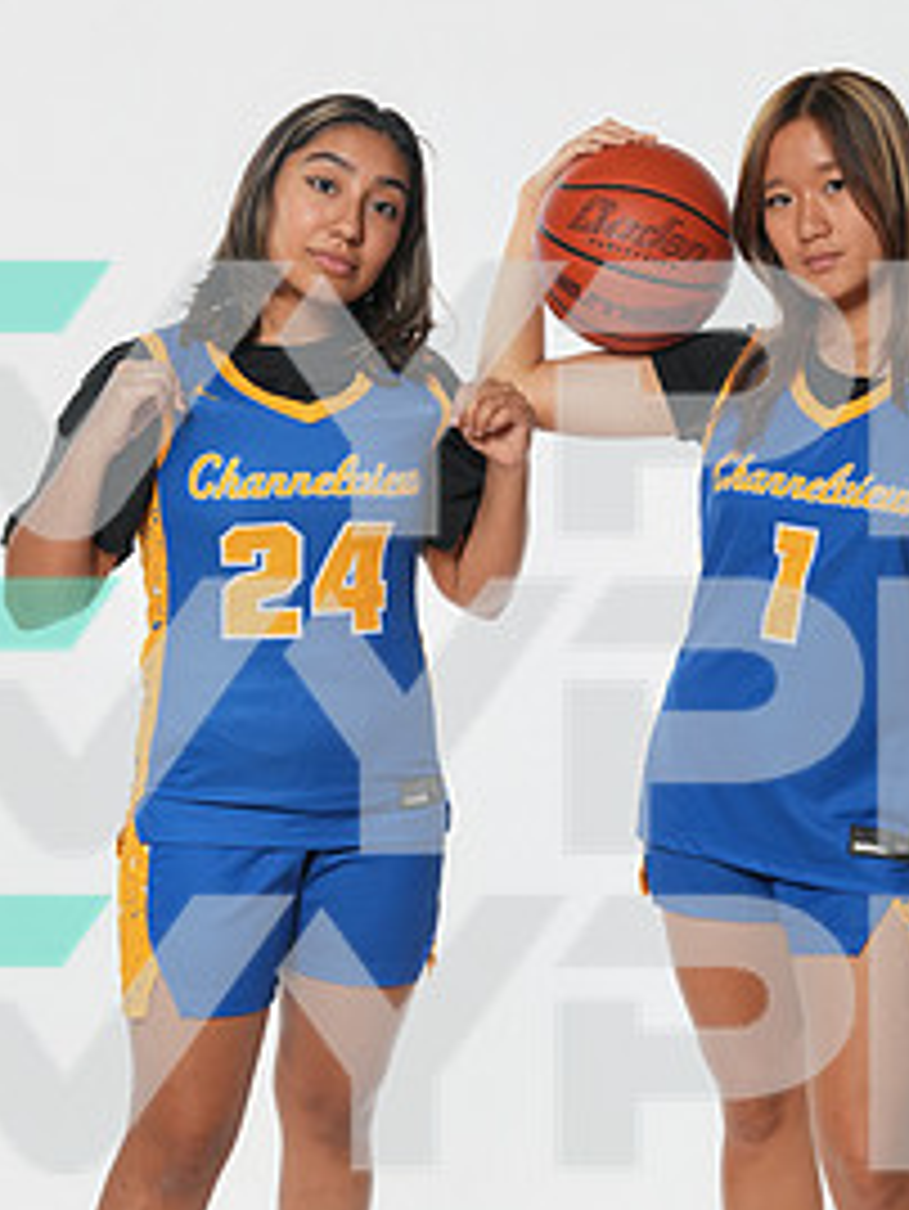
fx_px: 2617
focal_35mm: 75
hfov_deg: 19.7
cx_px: 513
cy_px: 720
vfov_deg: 26.0
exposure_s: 1/125
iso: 500
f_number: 7.1
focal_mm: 46.5
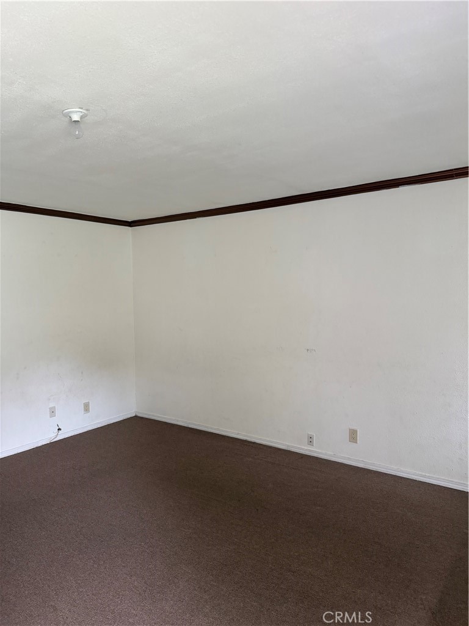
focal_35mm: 24
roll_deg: +0.2
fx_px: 434
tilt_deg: -3.4
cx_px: 234
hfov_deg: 56.8
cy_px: 313
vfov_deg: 71.6
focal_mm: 6.76
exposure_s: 1/96
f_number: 1.78
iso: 200
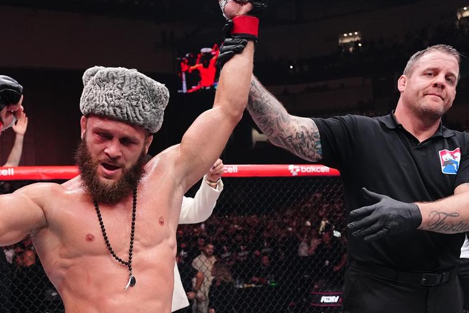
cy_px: 177
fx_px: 313
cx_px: 197
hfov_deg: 73.2
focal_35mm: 24
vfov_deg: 53.0
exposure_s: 1/1600
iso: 3200
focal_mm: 18
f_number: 2.8
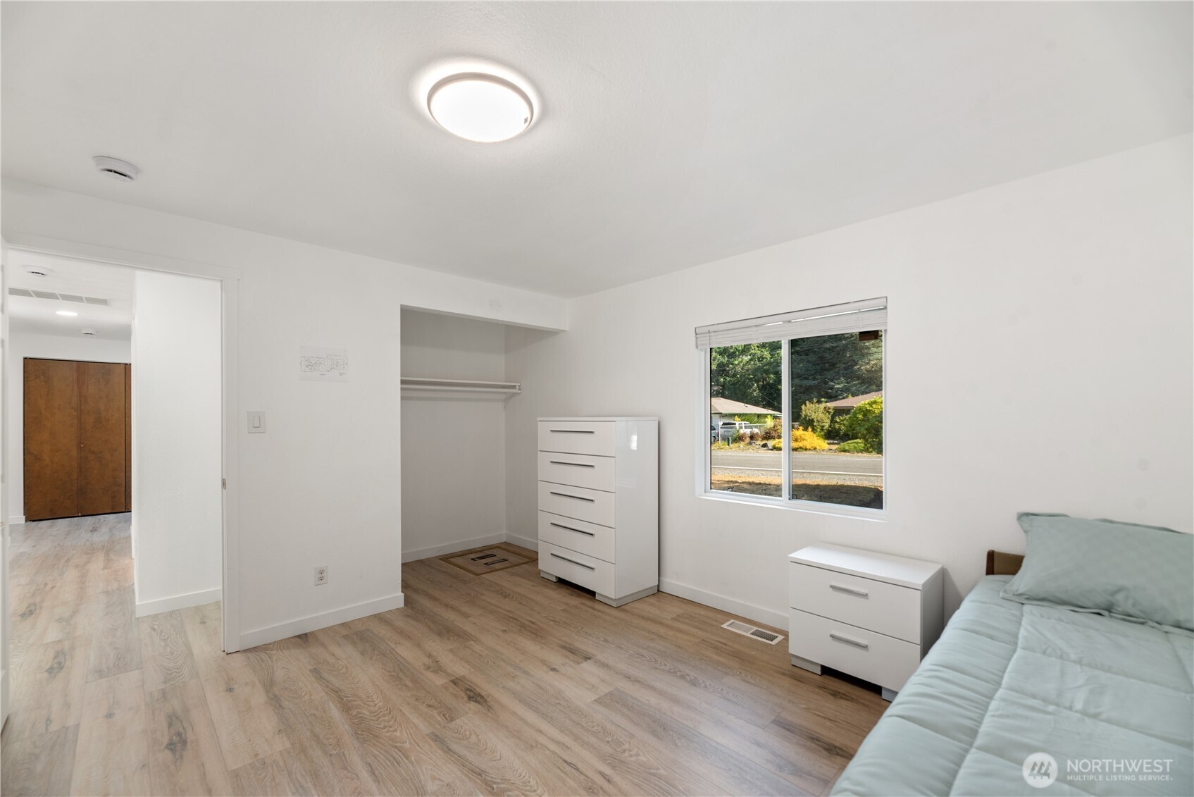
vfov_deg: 81.2
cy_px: 398
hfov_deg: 104.2
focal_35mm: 14
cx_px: 597
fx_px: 464
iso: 200
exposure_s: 1/4
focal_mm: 14
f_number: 7.1
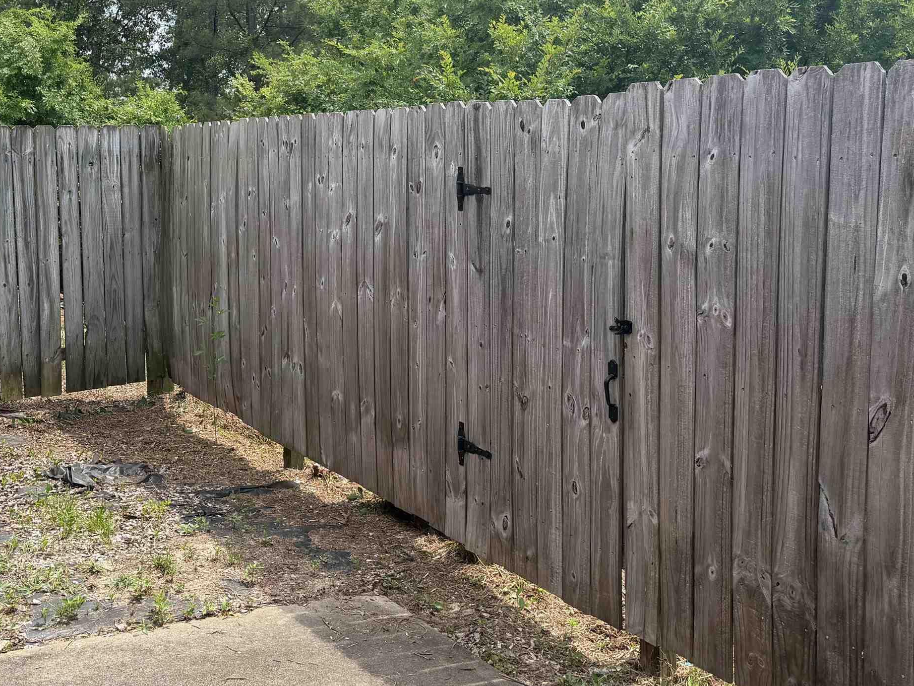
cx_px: 359
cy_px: 237
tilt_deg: -4.3
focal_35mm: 40
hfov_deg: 46.5
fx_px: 1056
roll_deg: +1.0
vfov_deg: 35.7
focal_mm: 6.76
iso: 100
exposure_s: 1/2110
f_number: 1.78
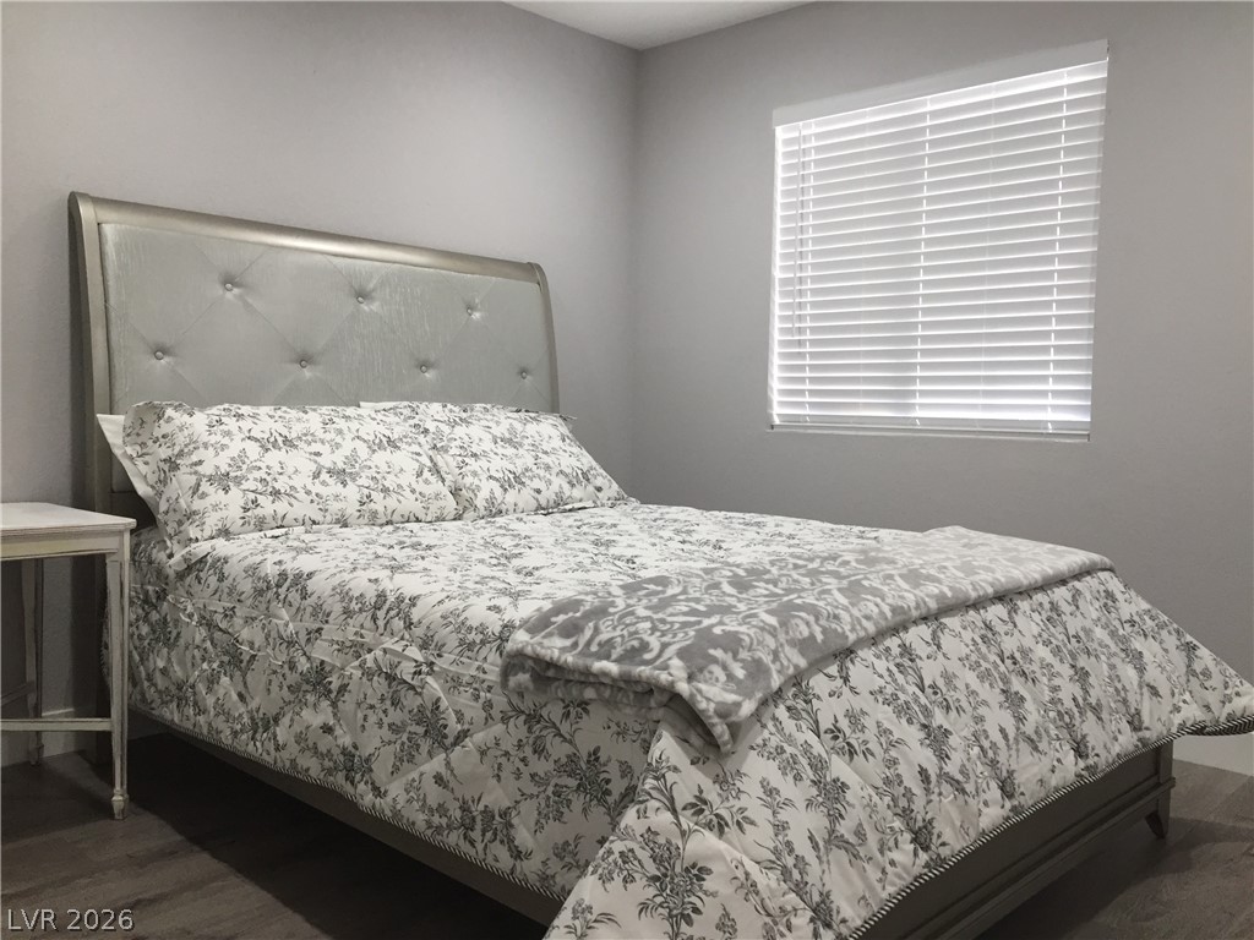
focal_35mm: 29
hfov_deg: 61.7
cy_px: 470
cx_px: 627
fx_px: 1051
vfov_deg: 48.2
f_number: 2.2
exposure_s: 1/30
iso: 50
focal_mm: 4.15
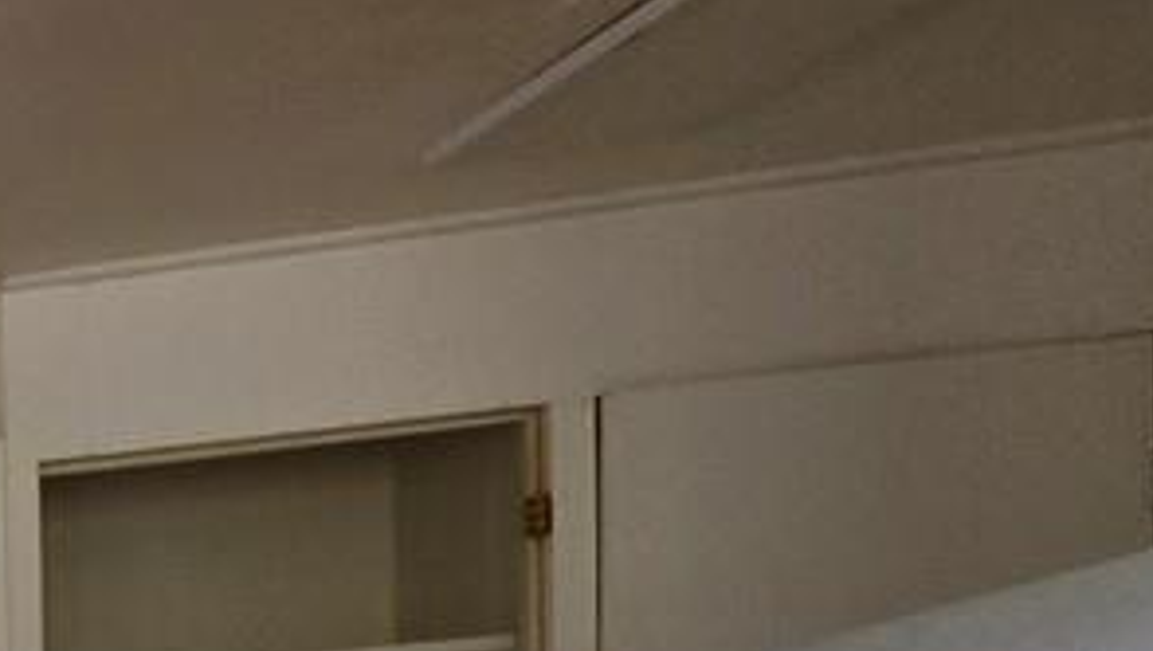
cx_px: -1561
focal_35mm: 77
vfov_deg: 13.5
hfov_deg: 15.5
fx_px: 2356
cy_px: 1306
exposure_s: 1/304
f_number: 1.9
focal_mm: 2.2
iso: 32
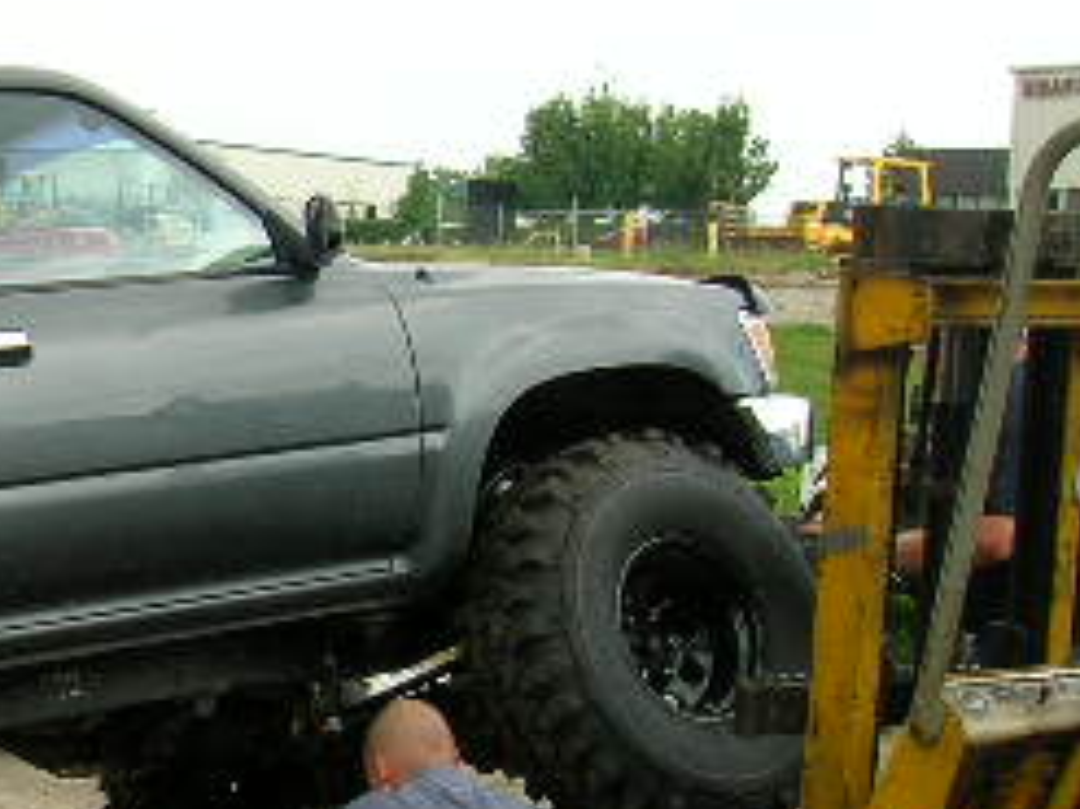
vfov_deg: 16.7
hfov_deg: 20.7
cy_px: 595
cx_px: -245
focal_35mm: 88
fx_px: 2744
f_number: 4.9
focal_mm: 5.7
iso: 50
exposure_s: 1/180
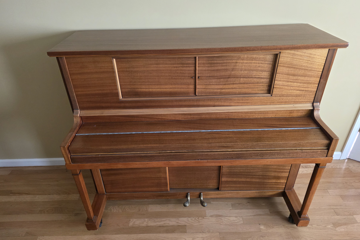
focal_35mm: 24
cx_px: 180
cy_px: 115
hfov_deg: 73.7
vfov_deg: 53.1
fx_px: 240
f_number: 1.7
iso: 500
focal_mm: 6.3
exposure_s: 1/120
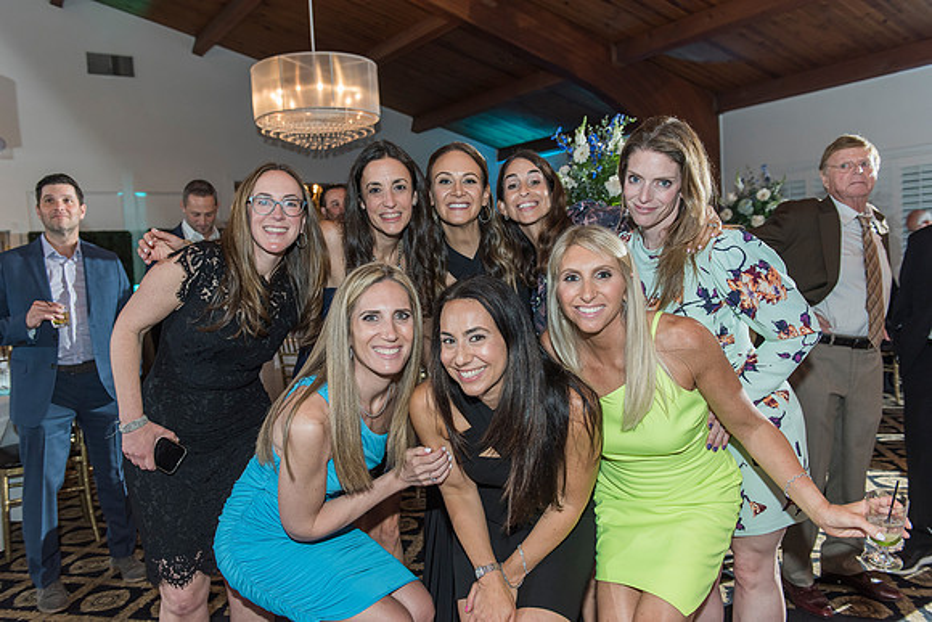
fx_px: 751
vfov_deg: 45.0
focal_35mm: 29
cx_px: 466
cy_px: 311
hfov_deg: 63.6
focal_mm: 29
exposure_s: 1/125
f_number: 4
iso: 800
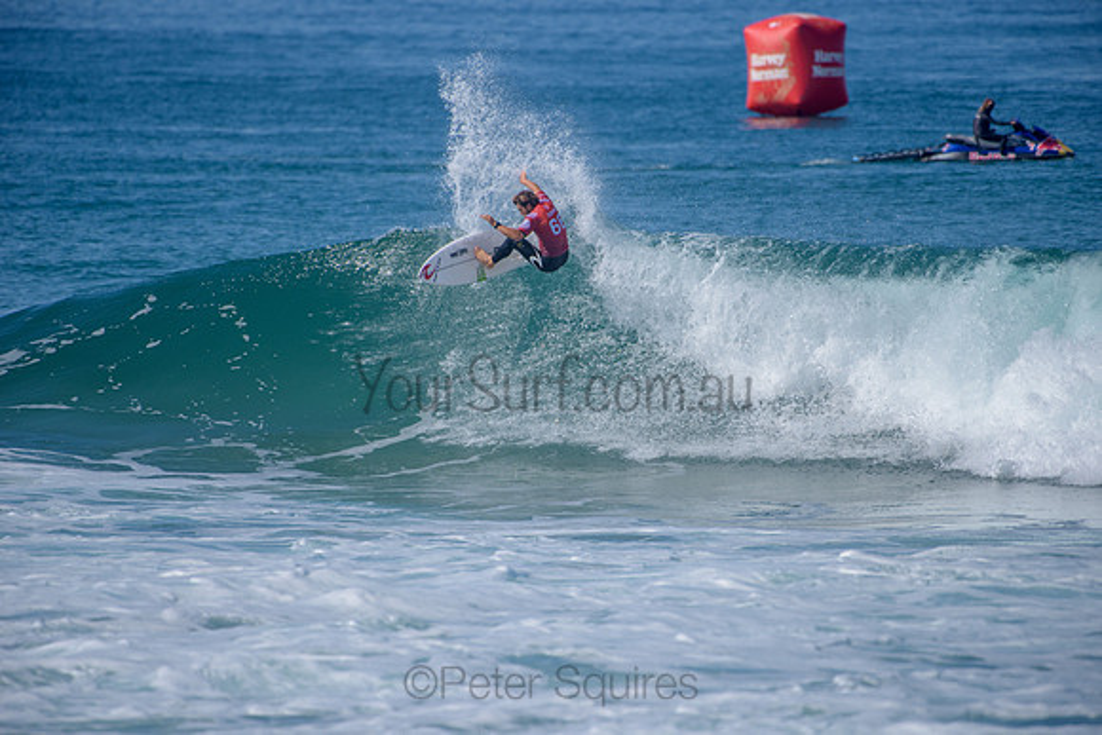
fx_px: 15308
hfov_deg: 4.1
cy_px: 368
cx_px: 551
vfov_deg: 2.8
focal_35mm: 500
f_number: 5.6
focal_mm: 500
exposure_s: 1/2000
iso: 160
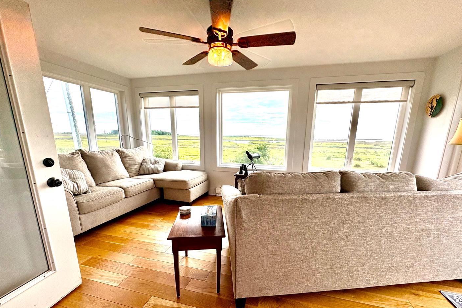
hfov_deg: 100.4
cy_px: 175
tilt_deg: -12.0
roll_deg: -0.8
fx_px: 192
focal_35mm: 15
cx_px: 237
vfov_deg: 76.9
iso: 64
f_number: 2.2
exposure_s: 1/373
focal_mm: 2.22
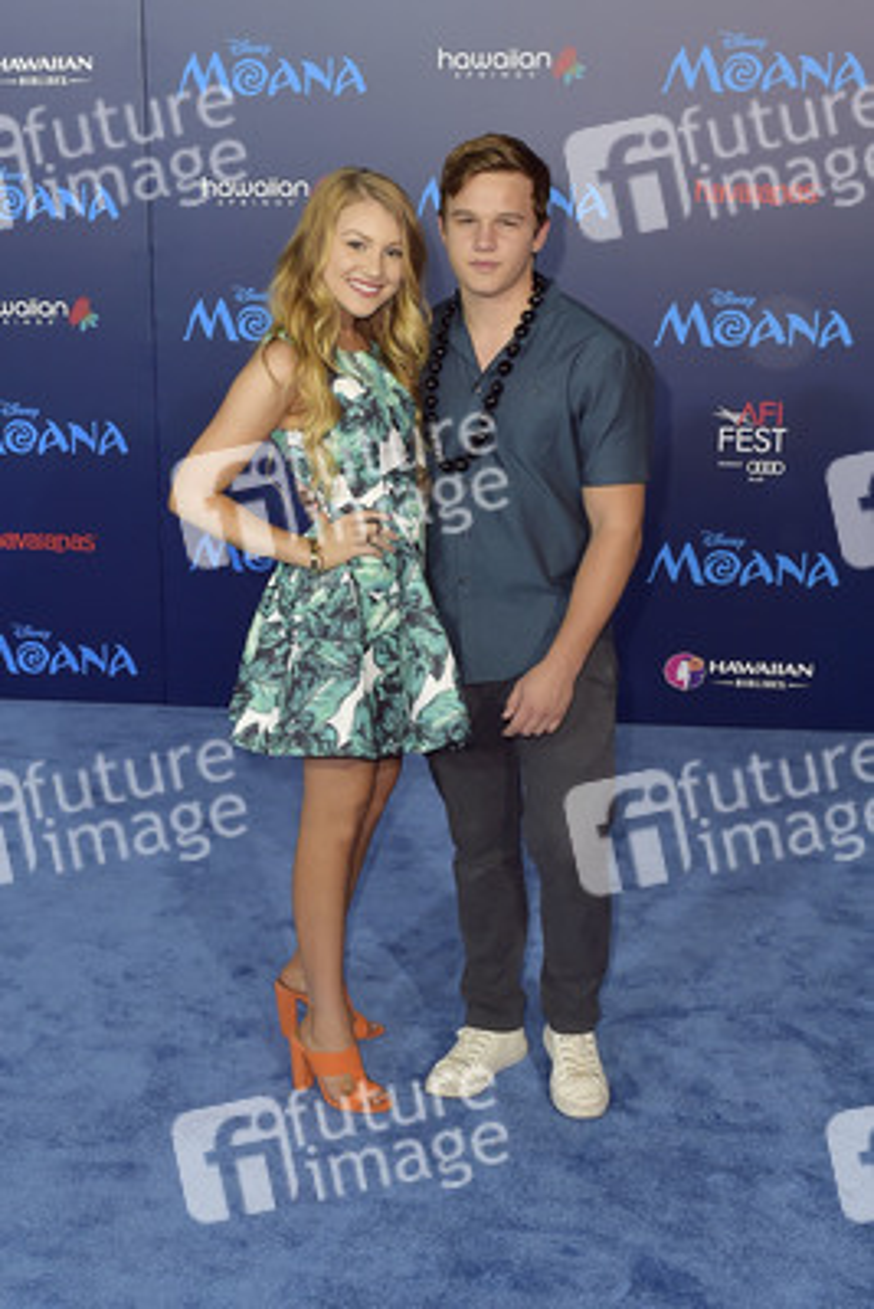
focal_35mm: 31
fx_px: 1128
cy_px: 654
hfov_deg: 42.4
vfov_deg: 60.3
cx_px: 437
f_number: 4.5
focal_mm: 31
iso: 400
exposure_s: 1/320
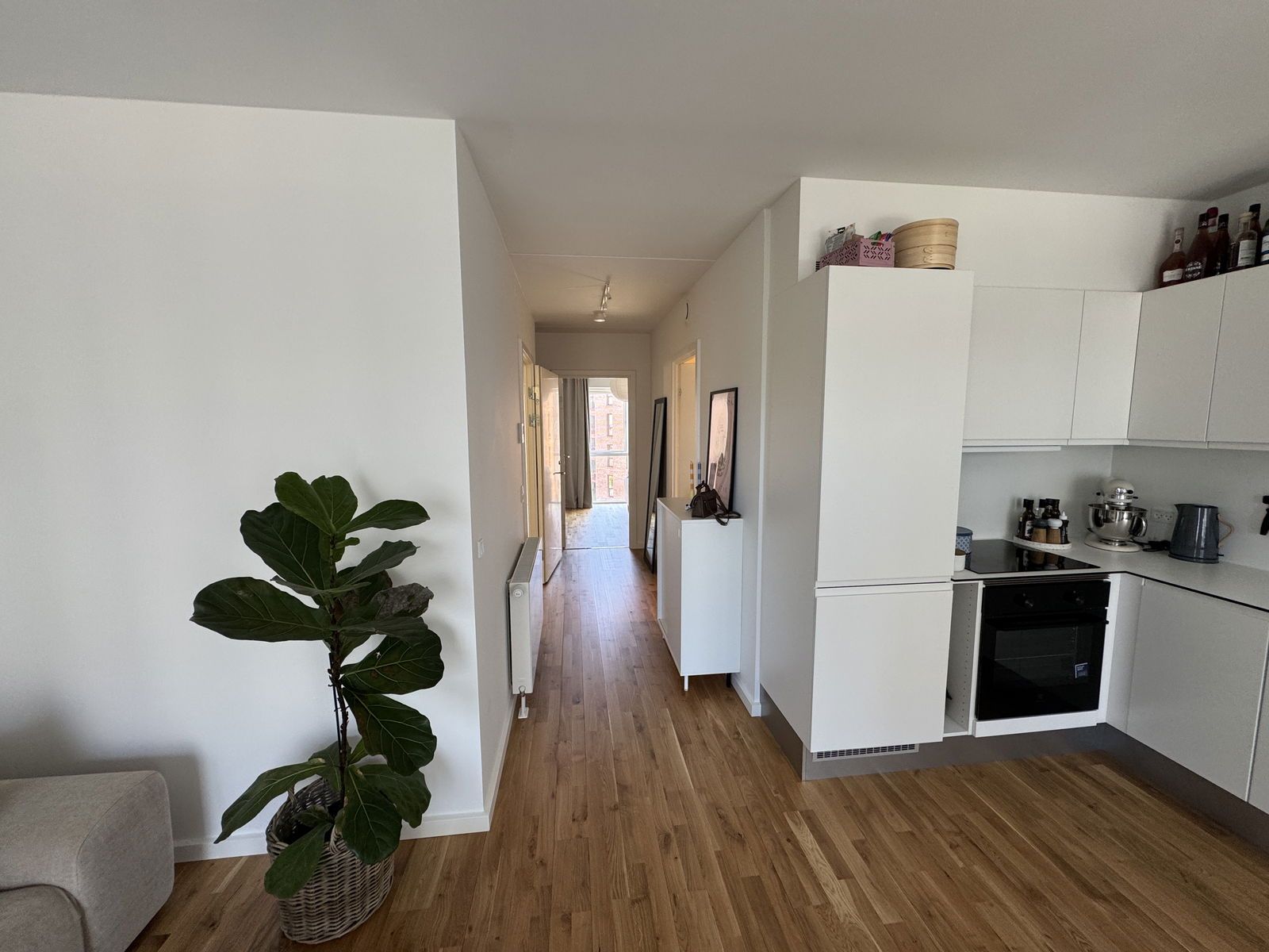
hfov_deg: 102.1
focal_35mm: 14
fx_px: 513
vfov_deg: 85.7
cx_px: 634
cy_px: 476
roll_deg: +0.4
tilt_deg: -5.0
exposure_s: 1/100
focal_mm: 2.22
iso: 160
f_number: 2.2
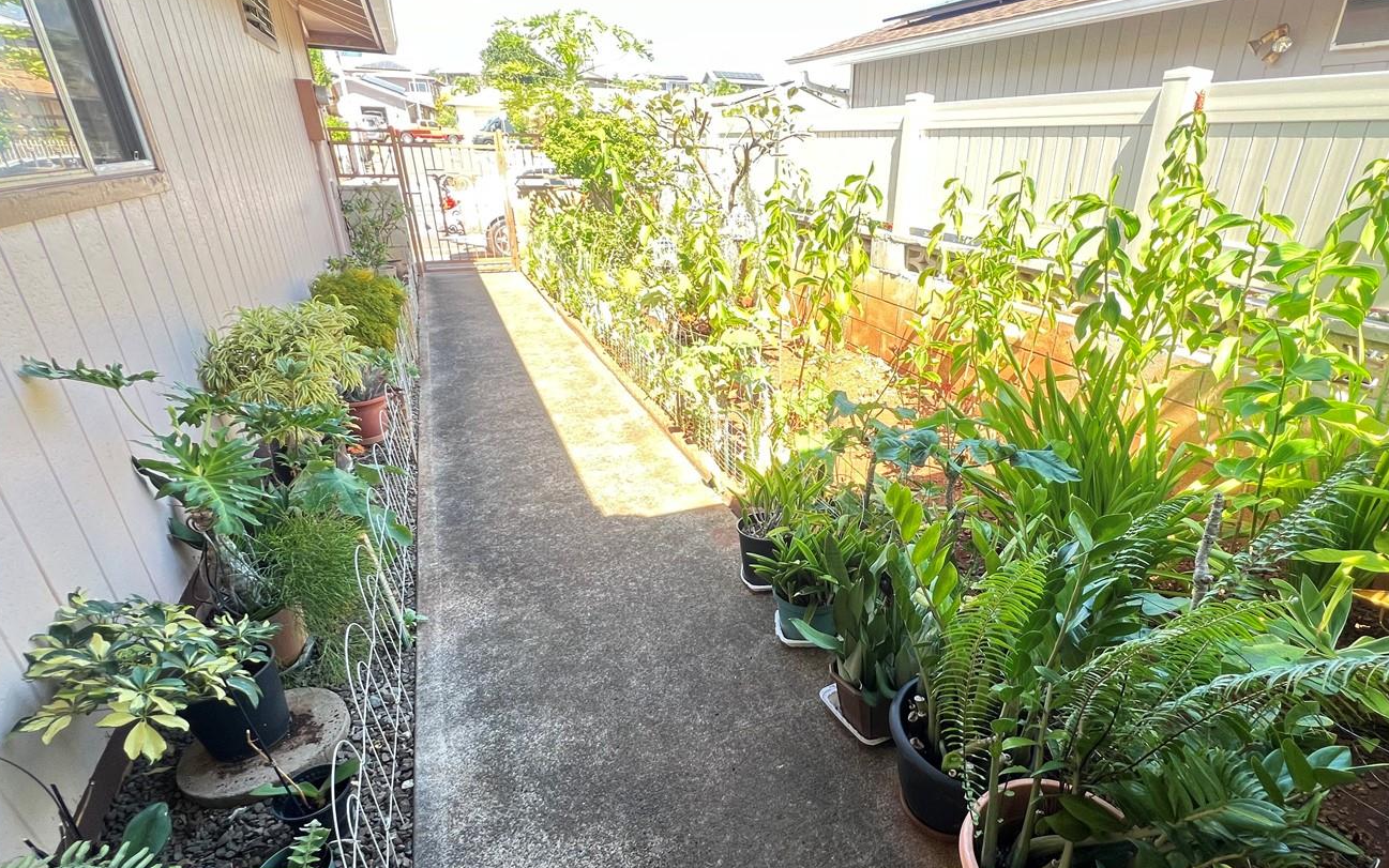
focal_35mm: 17
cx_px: 790
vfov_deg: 67.7
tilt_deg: -27.1
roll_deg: -1.6
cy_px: 491
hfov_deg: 93.8
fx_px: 644
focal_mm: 1.57
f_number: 1.8
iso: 80
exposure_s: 1/99
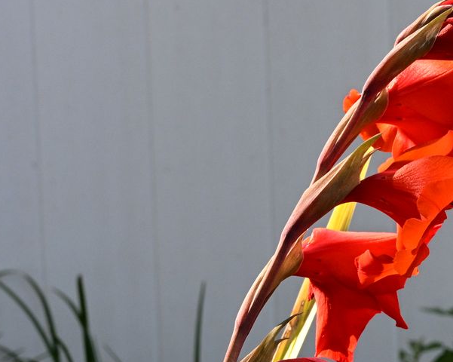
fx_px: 2814
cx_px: 442
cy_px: 233
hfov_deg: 9.2
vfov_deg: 7.4
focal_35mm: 210
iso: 800
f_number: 13
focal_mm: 70
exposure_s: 1/160
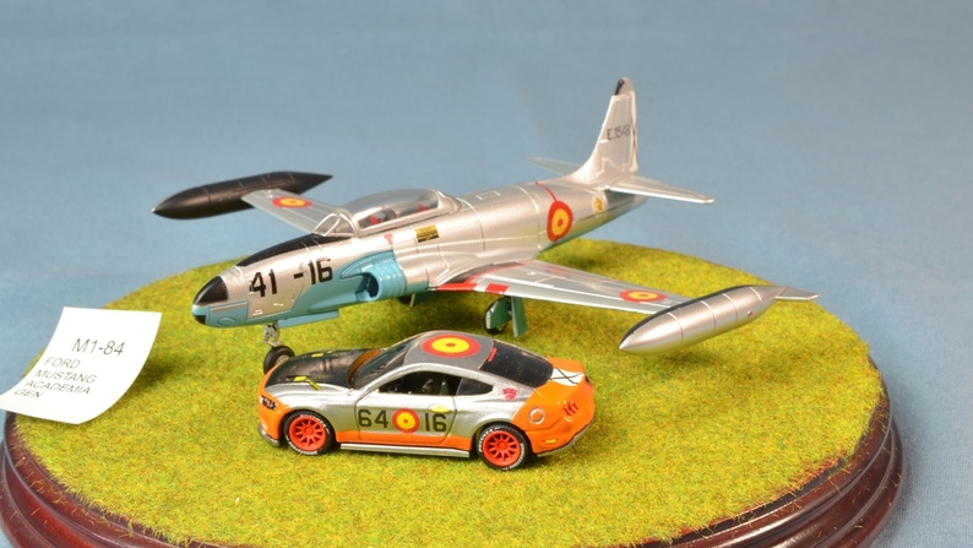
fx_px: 2039
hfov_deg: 26.8
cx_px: 484
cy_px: 276
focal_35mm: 79
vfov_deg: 15.3
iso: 200
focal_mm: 50
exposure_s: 1/1.6
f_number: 20
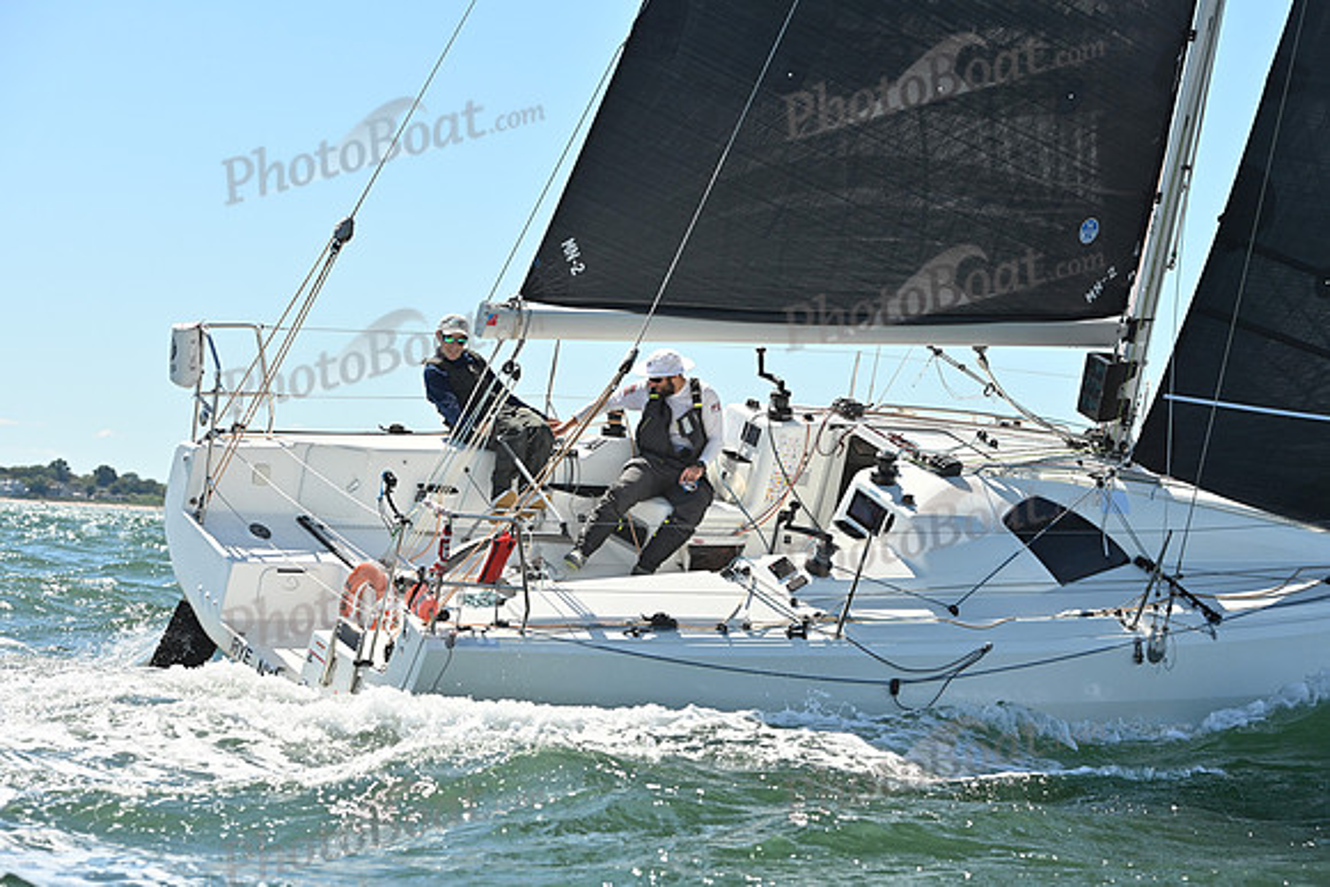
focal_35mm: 102
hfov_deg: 20.0
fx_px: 3769
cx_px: 665
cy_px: 444
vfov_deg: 13.4
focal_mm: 102
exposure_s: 1/1600
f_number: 7.1
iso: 320
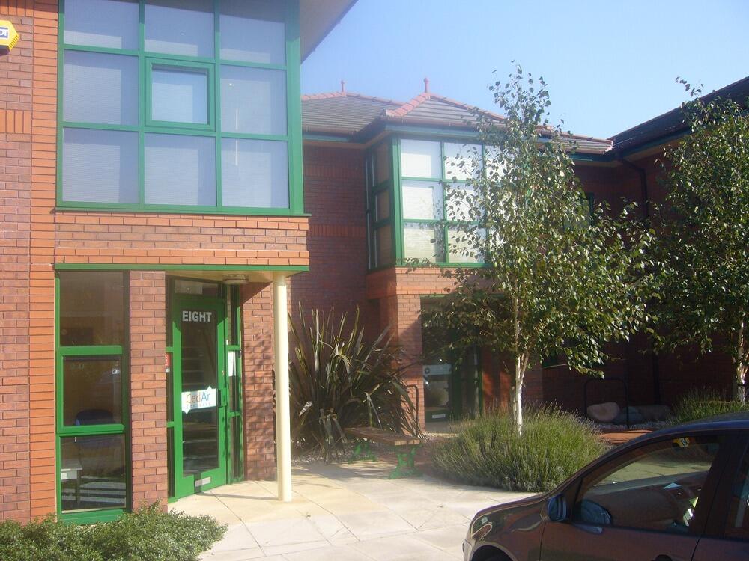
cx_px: 374
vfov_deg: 40.7
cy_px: 280
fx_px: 757
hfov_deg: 52.6
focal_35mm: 35
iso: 80
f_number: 5.6
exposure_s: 1/200
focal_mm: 5.8
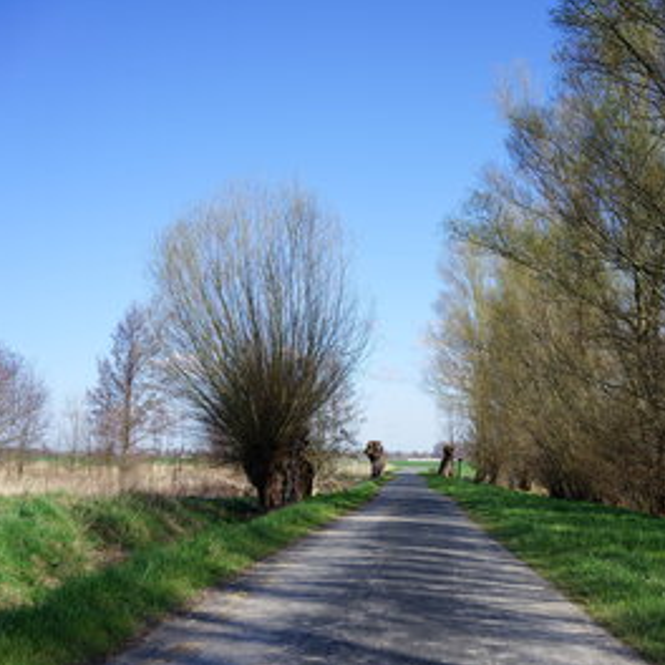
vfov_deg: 37.6
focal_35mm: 45
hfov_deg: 37.1
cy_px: 334
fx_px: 978
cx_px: 448
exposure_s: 1/250
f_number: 8
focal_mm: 35
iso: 100
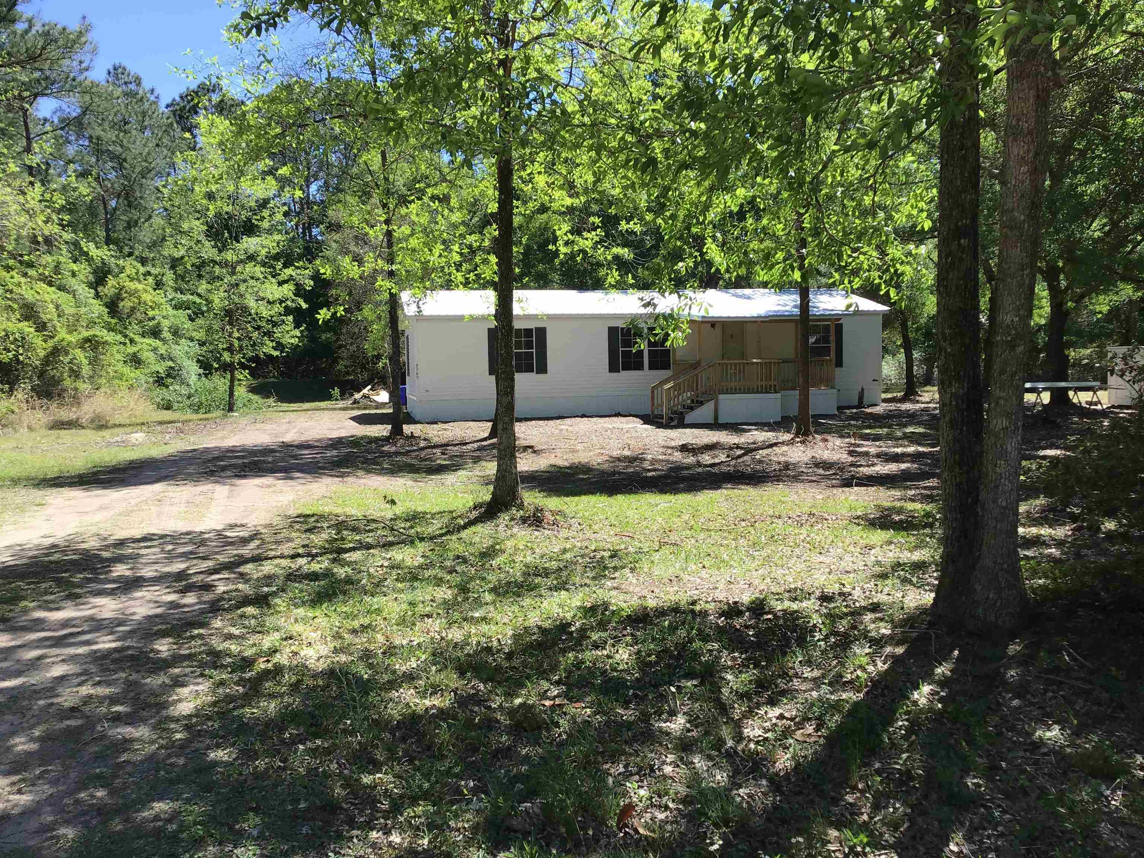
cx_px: 572
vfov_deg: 45.4
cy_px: 429
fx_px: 1024
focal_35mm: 31
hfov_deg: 58.4
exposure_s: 1/543
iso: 25
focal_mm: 3.3
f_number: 2.4
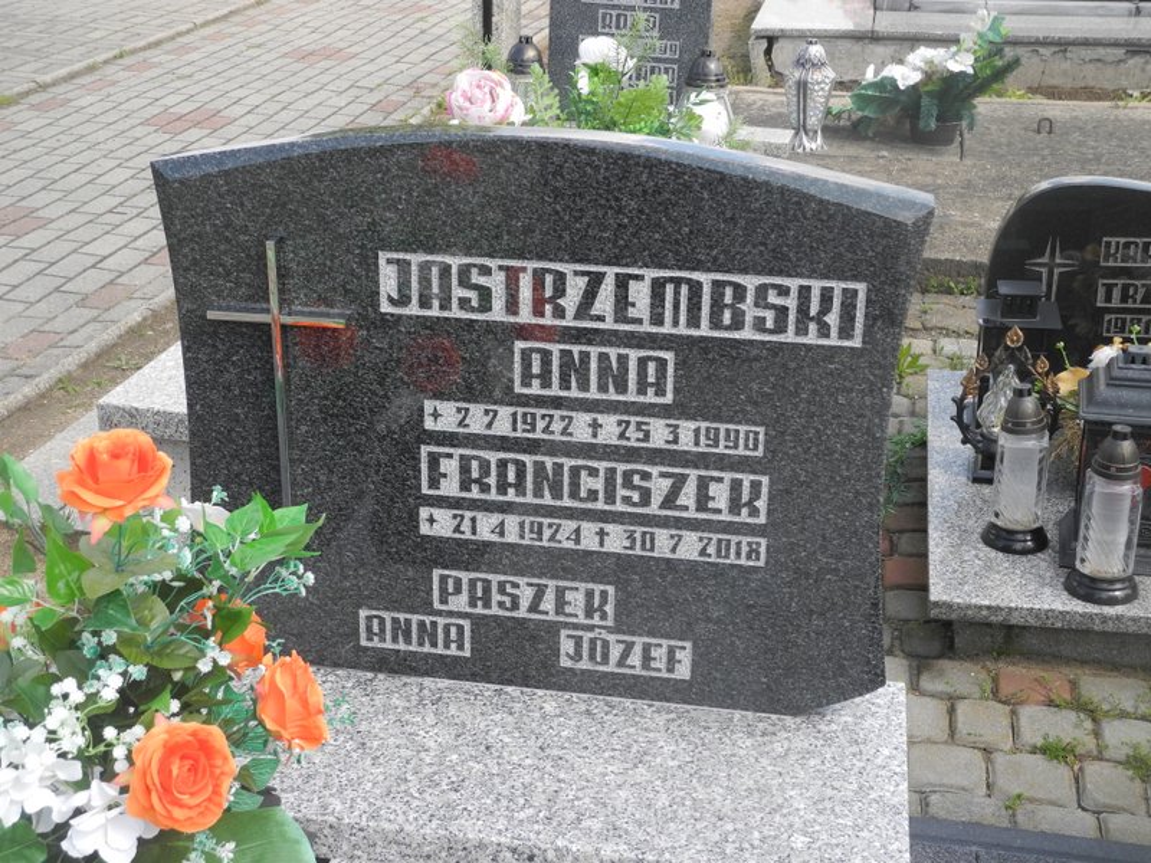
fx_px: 1663
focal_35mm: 50
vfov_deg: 29.1
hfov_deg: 38.2
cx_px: 576
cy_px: 432
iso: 100
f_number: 3.5
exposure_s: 1/320
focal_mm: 10.7
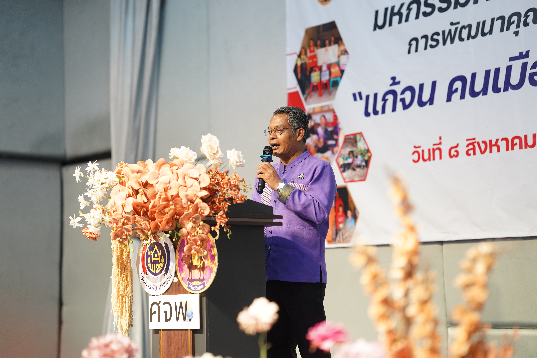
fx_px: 1268
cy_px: 179
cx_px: 268
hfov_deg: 23.9
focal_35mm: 85
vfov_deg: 16.1
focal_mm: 85
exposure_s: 1/160
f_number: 1.8
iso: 800
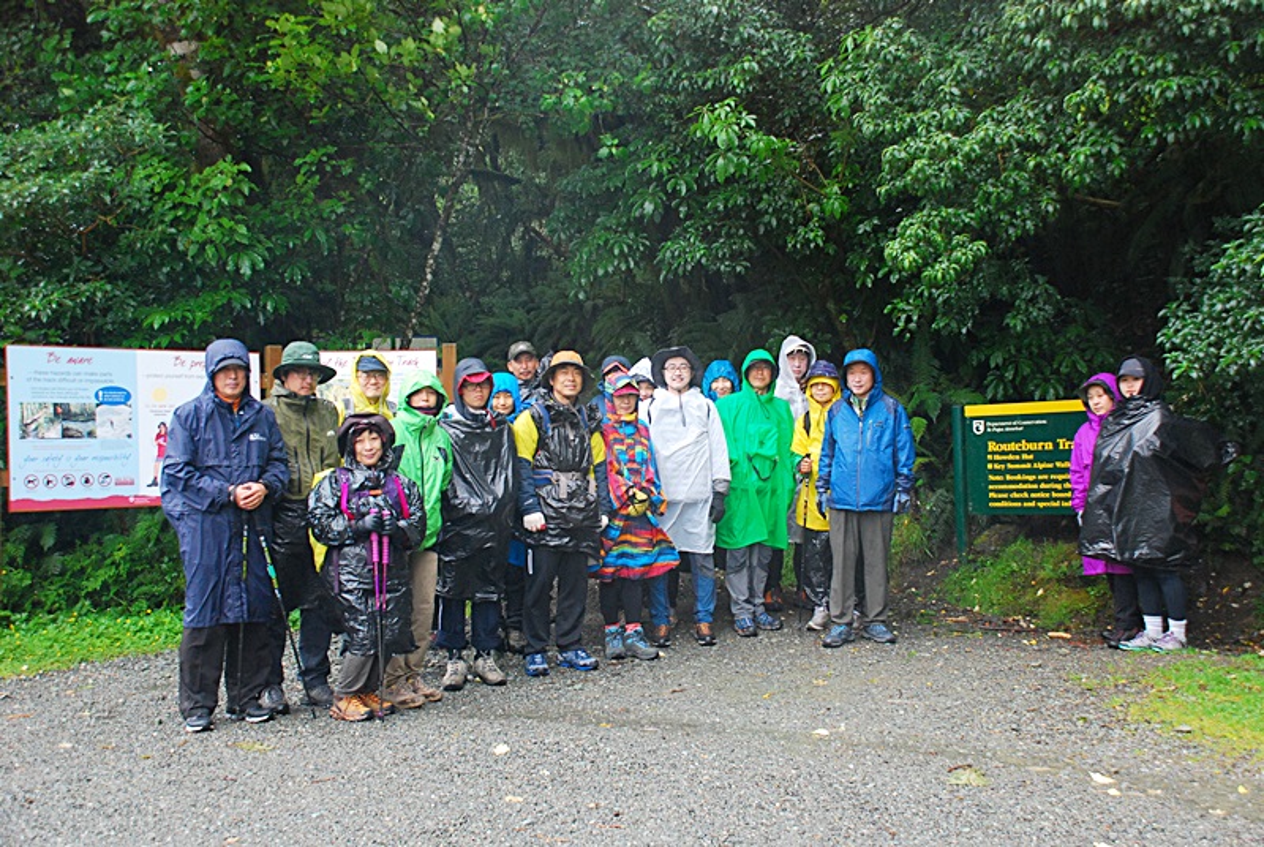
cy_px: 424
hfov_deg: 46.3
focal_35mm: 42
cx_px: 632
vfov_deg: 32.0
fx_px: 1477
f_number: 6.3
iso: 500
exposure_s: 1/30
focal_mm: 28
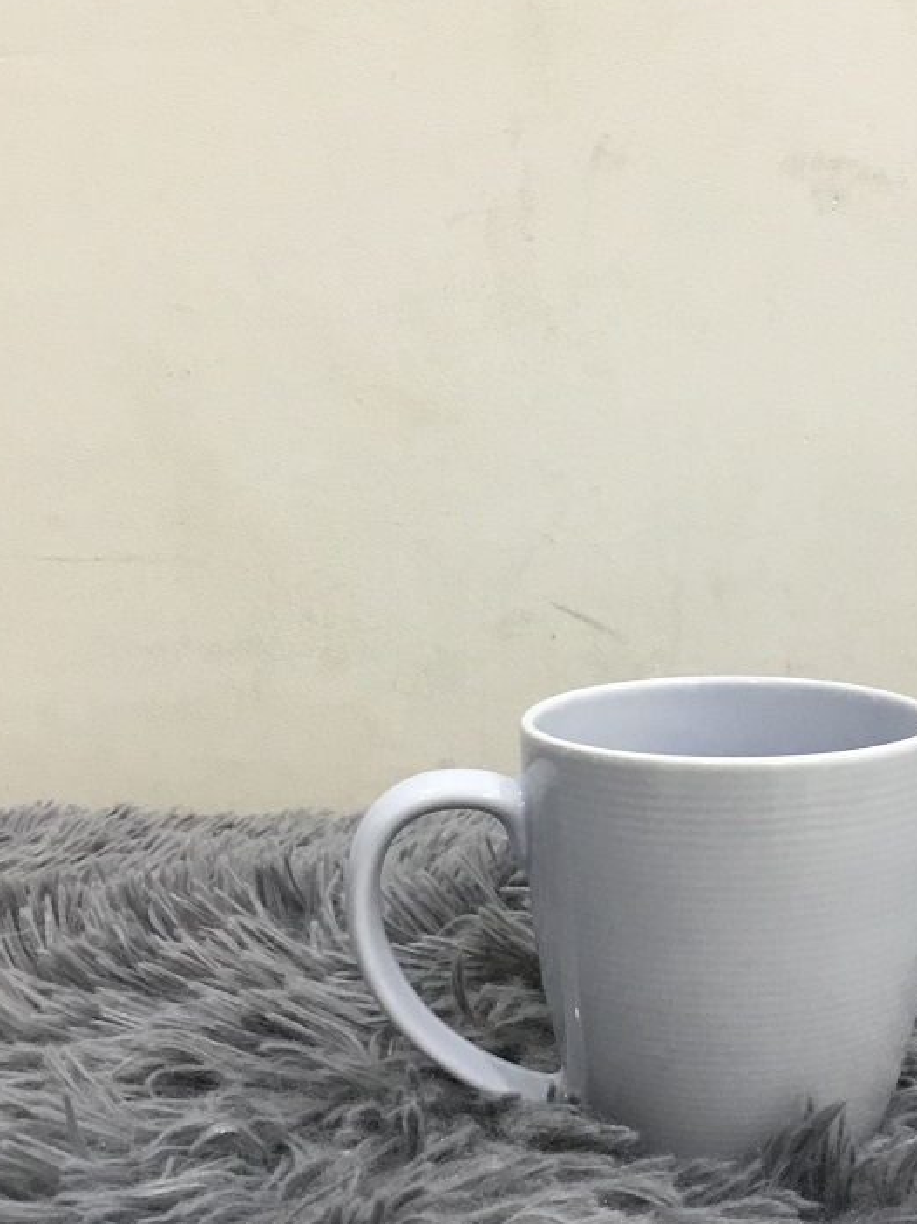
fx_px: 1873
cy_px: 748
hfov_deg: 27.1
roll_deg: +0.7
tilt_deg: -14.1
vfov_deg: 36.0
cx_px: 710
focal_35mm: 53
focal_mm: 3.3
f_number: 2.4
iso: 125
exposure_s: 1/33
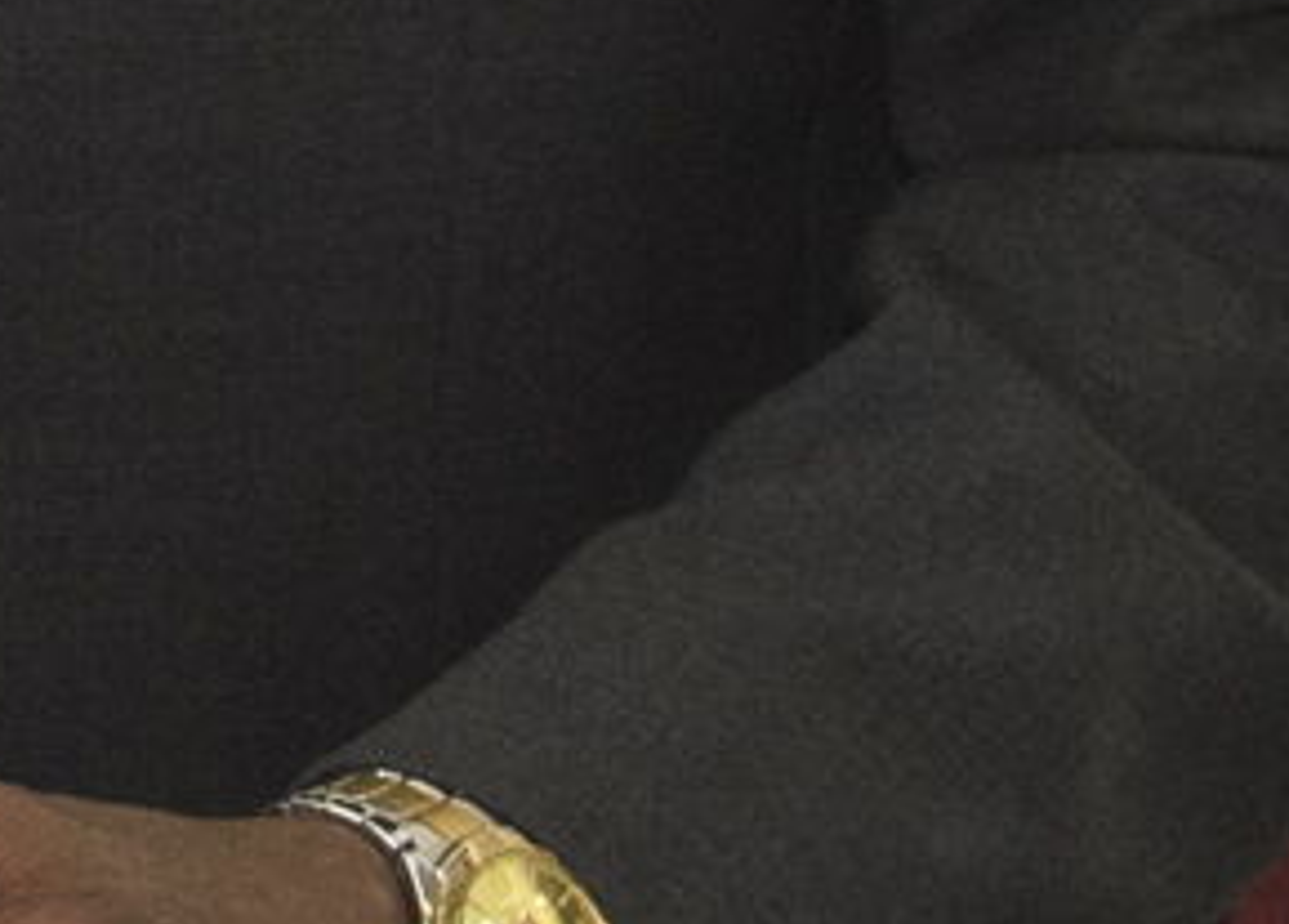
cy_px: -813
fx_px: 11543
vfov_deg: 4.5
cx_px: -1592
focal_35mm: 315
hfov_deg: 6.2
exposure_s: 1/250
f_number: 5.6
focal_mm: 32
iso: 800
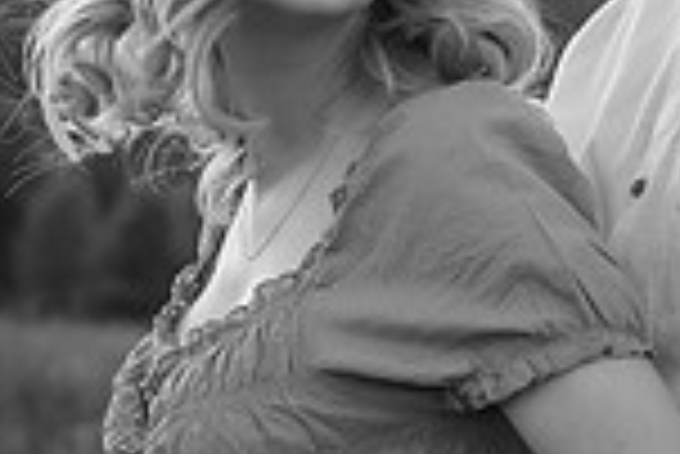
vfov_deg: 6.9
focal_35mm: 200
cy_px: 178
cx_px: 387
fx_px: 3781
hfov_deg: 10.3
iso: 100
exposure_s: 1/1000
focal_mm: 52
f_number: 3.2
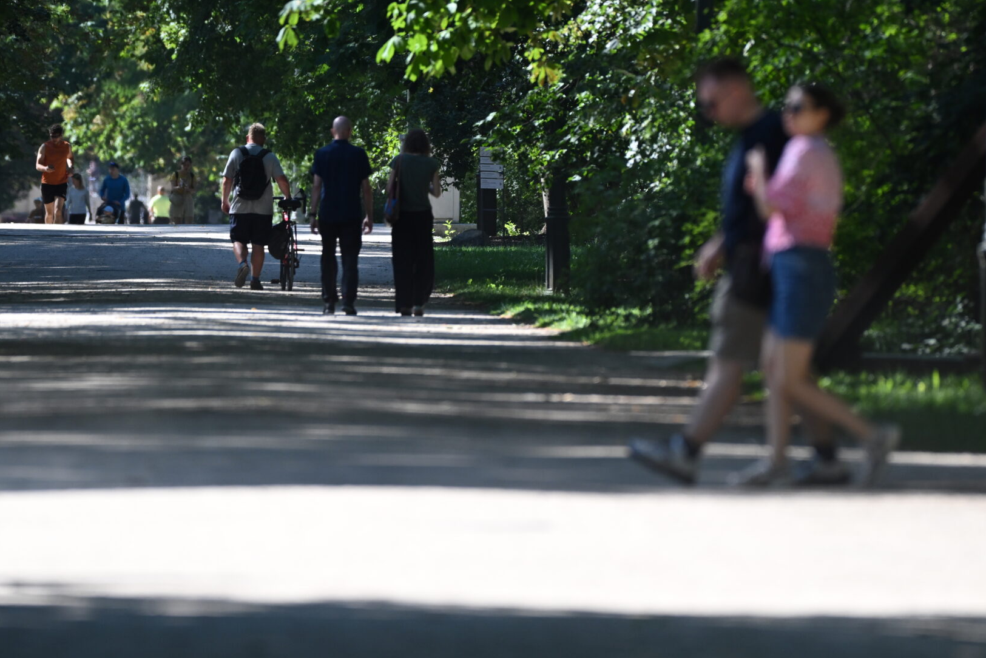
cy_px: 238
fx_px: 25885
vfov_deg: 1.5
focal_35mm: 945
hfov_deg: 2.2
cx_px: 367
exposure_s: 1/640
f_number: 6.3
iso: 560
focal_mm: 600
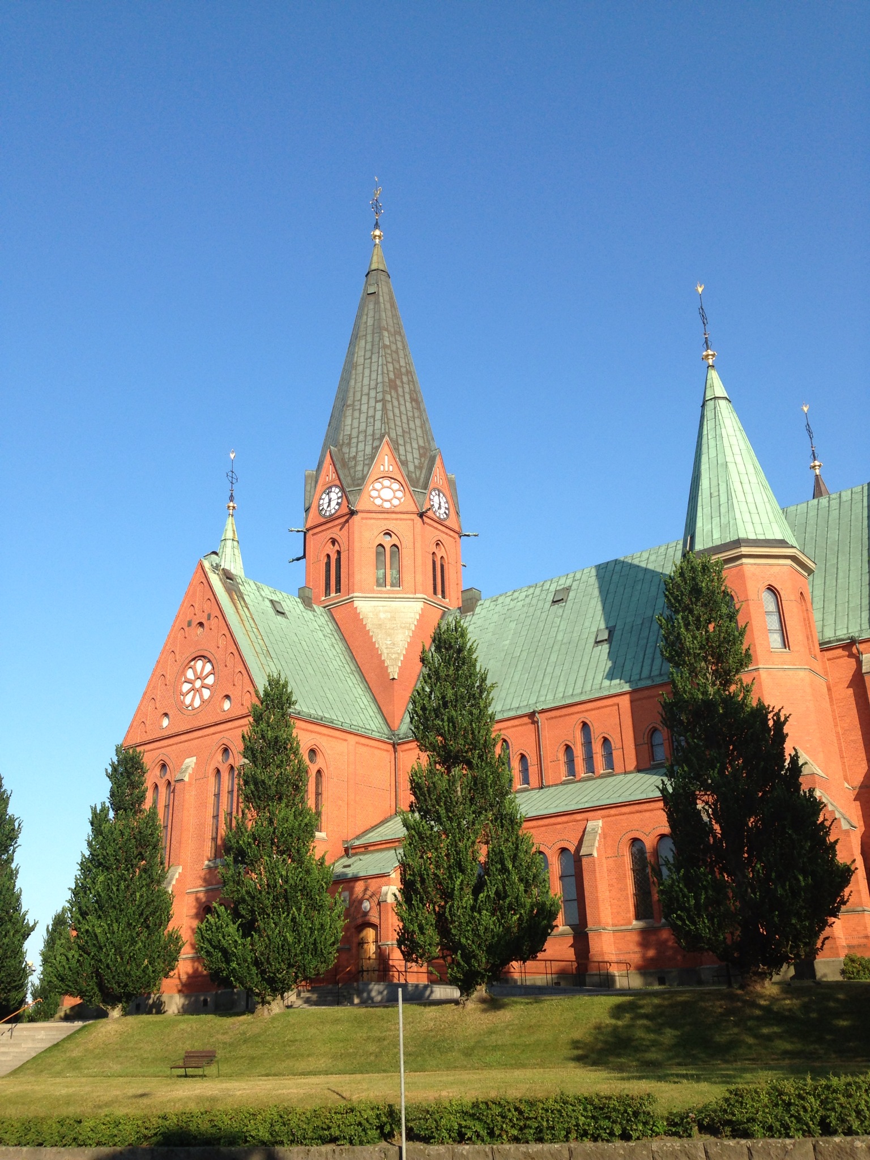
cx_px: 435
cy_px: 580
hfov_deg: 42.9
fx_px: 1106
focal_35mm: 33
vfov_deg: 55.4
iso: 50
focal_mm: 4.13
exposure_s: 1/742
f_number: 2.4
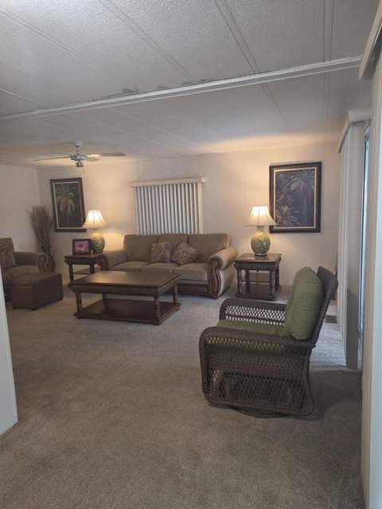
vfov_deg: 73.9
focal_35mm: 23
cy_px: 254
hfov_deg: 58.9
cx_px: 191
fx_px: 338
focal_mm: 6.25
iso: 400
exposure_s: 1/120
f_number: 1.7
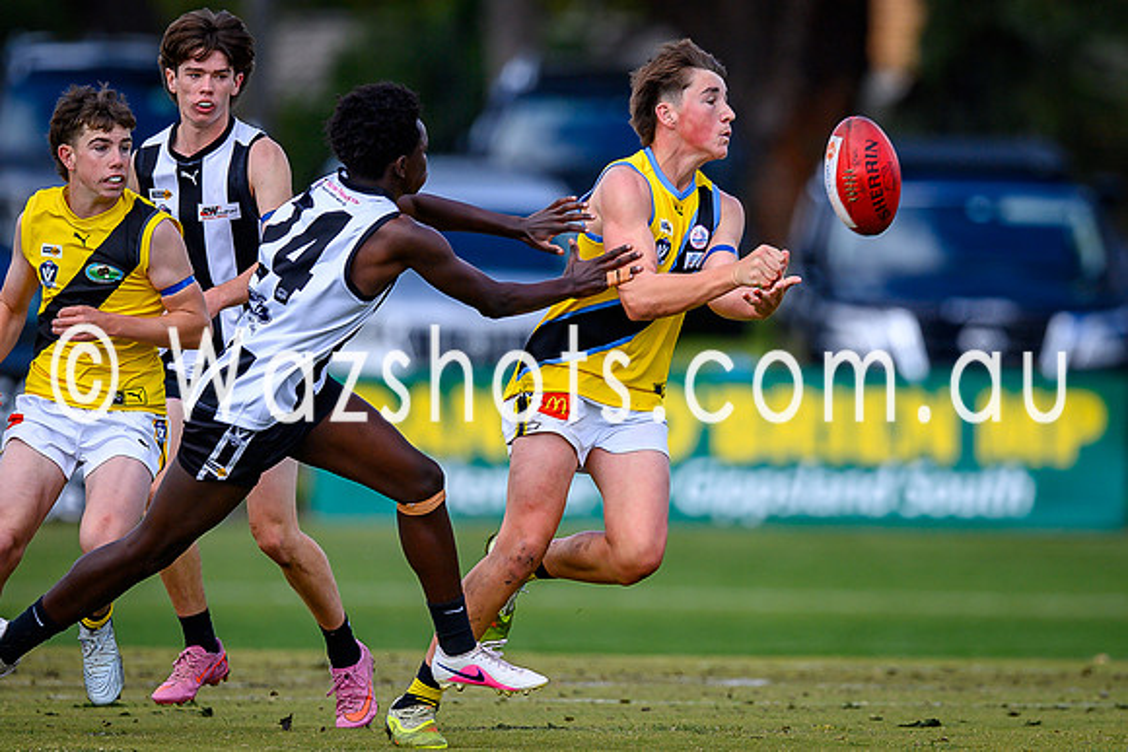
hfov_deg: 2.2
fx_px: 28994
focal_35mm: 925
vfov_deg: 1.5
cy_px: 331
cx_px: 651
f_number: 4
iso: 280
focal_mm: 500
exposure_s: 1/1600
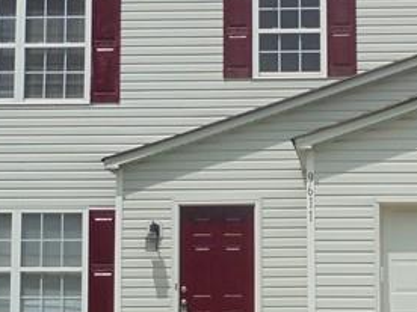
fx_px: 1518
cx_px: 270
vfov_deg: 11.7
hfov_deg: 15.6
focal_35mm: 126
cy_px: 38
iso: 100
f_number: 12.5
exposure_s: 1/200
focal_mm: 6.1
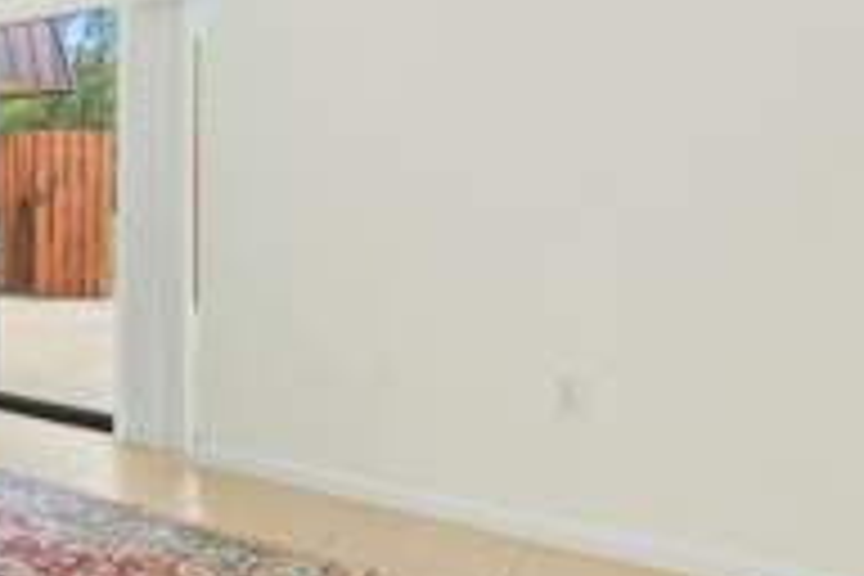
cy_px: 205
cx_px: -140
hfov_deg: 40.6
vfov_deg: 37.5
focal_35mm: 35
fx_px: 840
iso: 250
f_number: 9
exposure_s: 1/6
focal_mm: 14
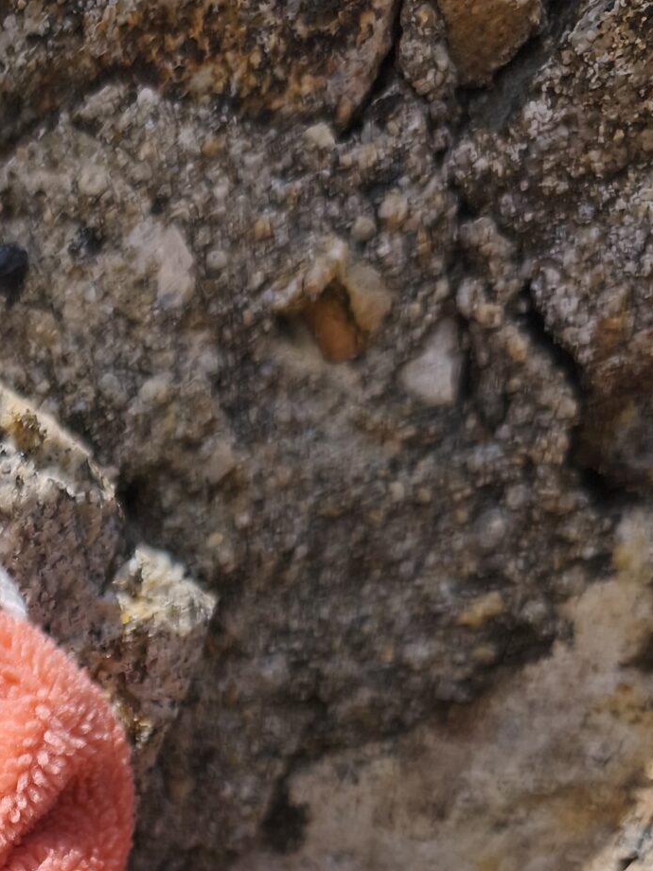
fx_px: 1610
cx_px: -123
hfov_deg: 21.4
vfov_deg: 26.7
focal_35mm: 64
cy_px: 1060
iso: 50
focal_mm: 6.18
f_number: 1.65
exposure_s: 1/1594
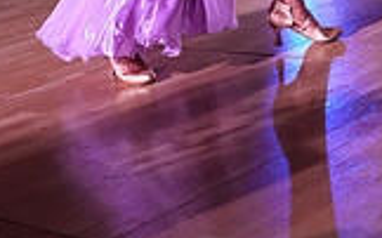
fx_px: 1103
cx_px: 371
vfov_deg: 11.5
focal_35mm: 106
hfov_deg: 19.2
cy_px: -189
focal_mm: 29
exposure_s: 1/320
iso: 6400
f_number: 5.6
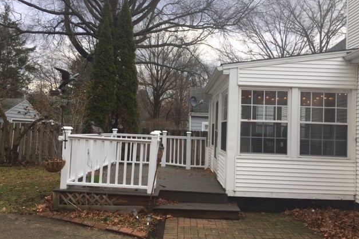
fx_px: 309
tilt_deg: +1.2
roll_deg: -4.2
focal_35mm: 31
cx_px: 183
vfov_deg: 42.3
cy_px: 118
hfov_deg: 60.3
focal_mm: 4.15
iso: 32
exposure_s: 1/425
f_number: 2.2
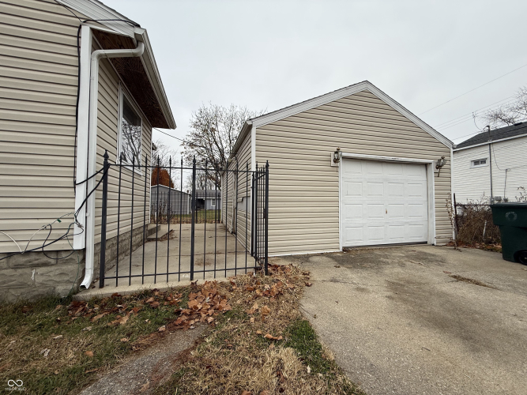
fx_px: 213
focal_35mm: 14
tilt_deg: +2.0
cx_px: 264
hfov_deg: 102.1
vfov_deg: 85.7
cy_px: 198
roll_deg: +0.3
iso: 50
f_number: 2.2
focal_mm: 2.22
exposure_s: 1/124
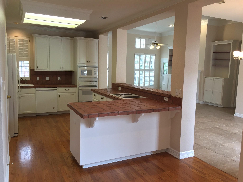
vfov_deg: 48.2
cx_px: 122
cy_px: 91
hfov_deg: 61.7
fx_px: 204
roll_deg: -2.7
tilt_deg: -5.5
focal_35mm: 29
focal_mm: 4.15
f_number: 2.2
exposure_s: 1/40
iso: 40
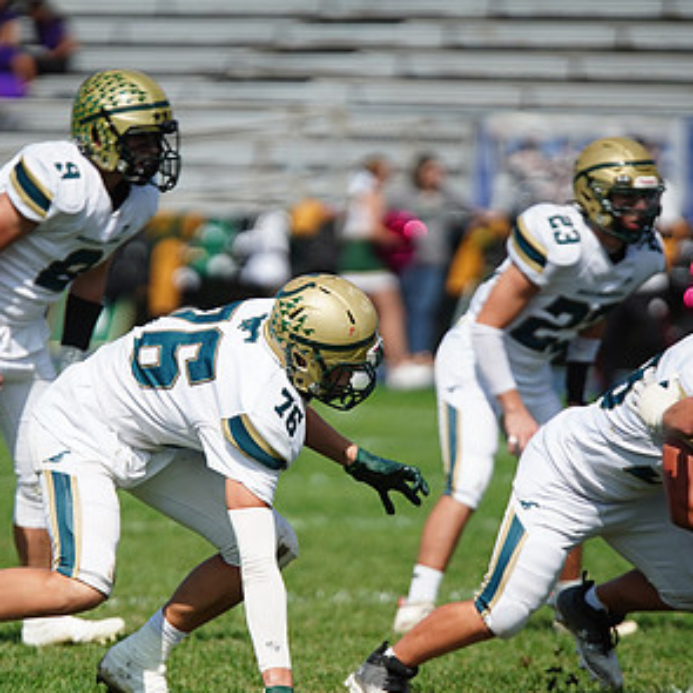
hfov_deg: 3.5
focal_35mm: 502
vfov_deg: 3.5
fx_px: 11370
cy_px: 426
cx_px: 235
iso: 400
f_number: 2.8
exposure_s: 1/8000
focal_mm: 300
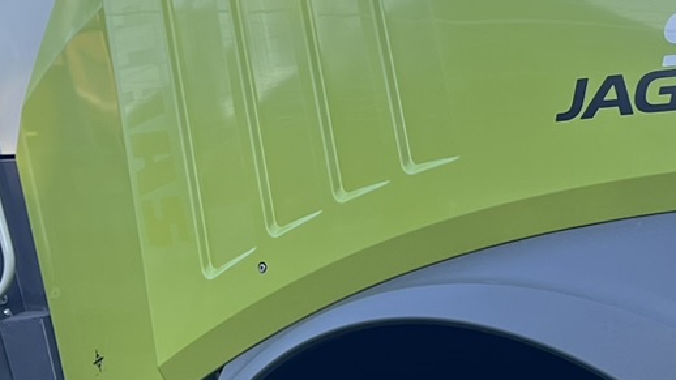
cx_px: 427
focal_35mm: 112
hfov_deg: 19.1
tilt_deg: +0.7
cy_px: 238
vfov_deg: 10.8
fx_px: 2007
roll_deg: -0.1
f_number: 1.5
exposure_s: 1/181
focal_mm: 5.7
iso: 50
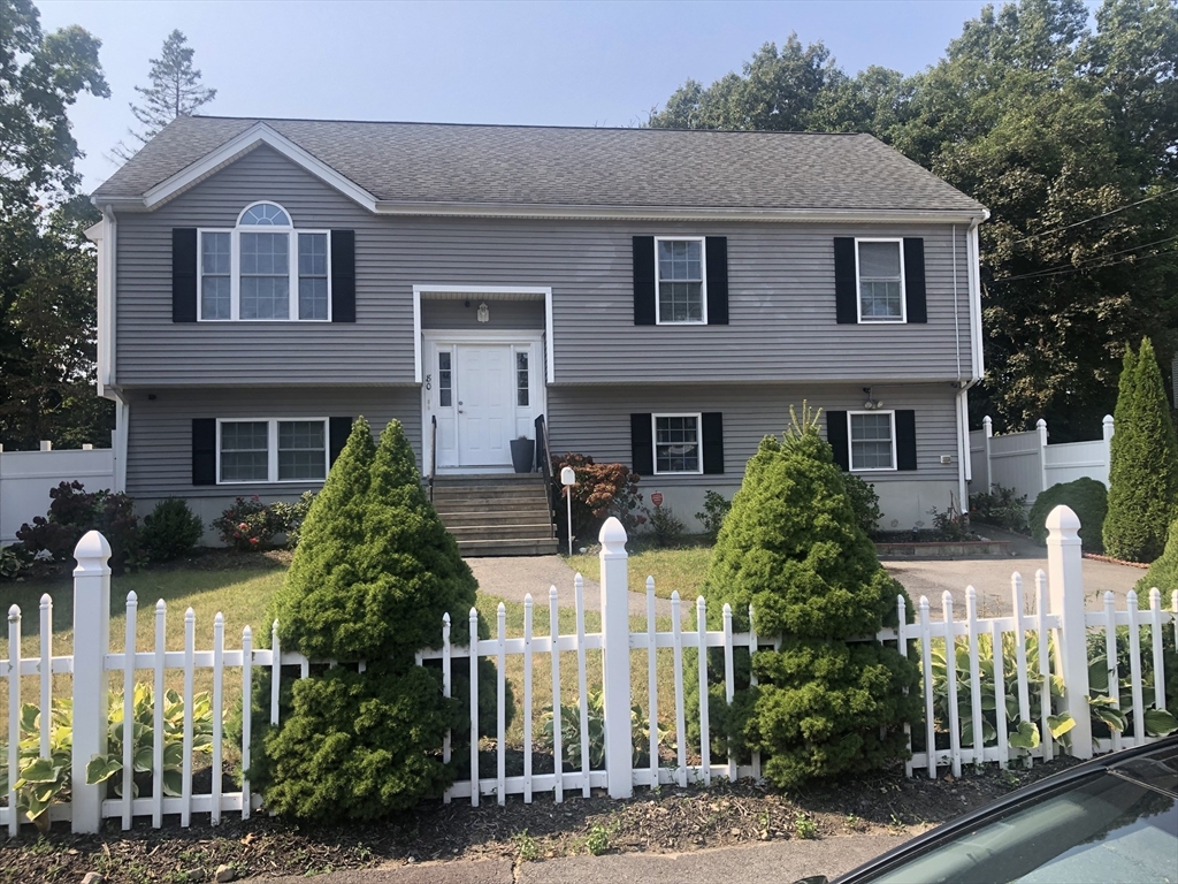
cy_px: 442
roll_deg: +1.2
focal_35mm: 28
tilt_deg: +1.5
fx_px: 953
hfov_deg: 63.4
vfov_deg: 49.7
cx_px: 589
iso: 20
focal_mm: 3.99
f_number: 1.8
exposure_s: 1/899
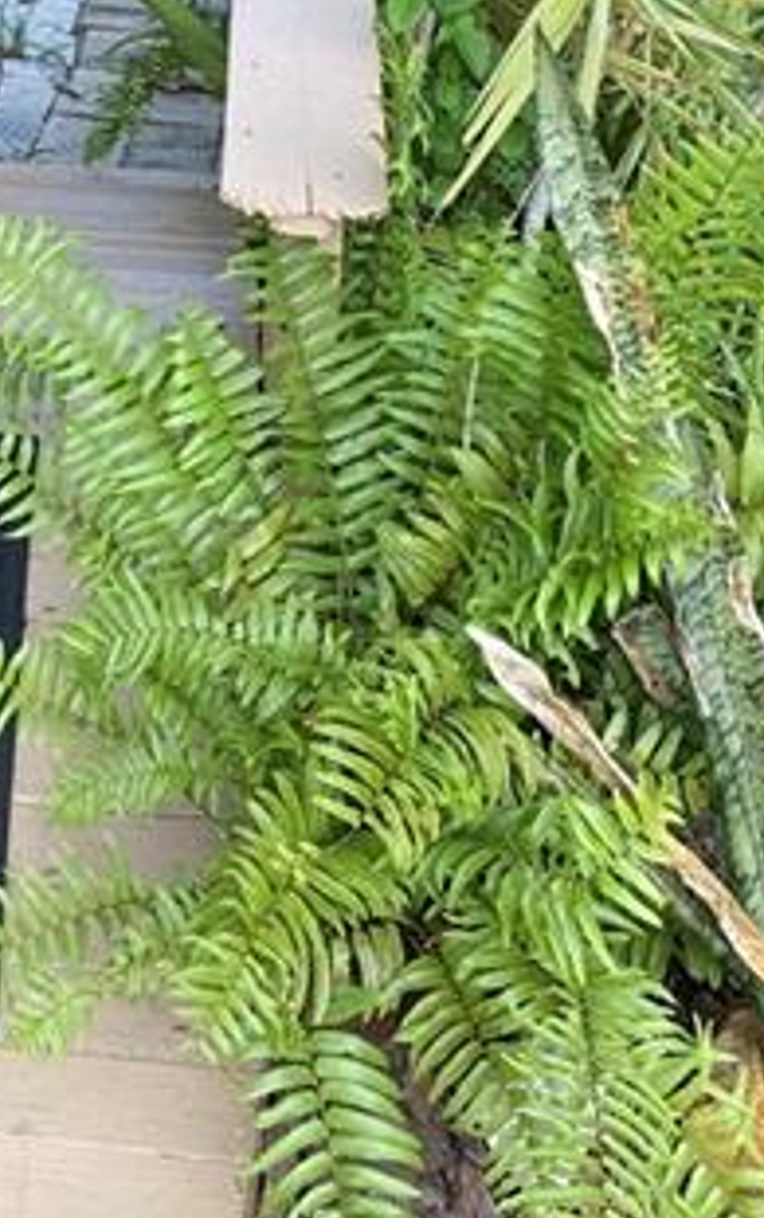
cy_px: 59
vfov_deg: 28.7
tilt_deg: -14.7
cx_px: -121
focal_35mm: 68
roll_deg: -3.7
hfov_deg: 18.3
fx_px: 2260
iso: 32
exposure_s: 1/331
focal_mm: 4.25
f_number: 1.8
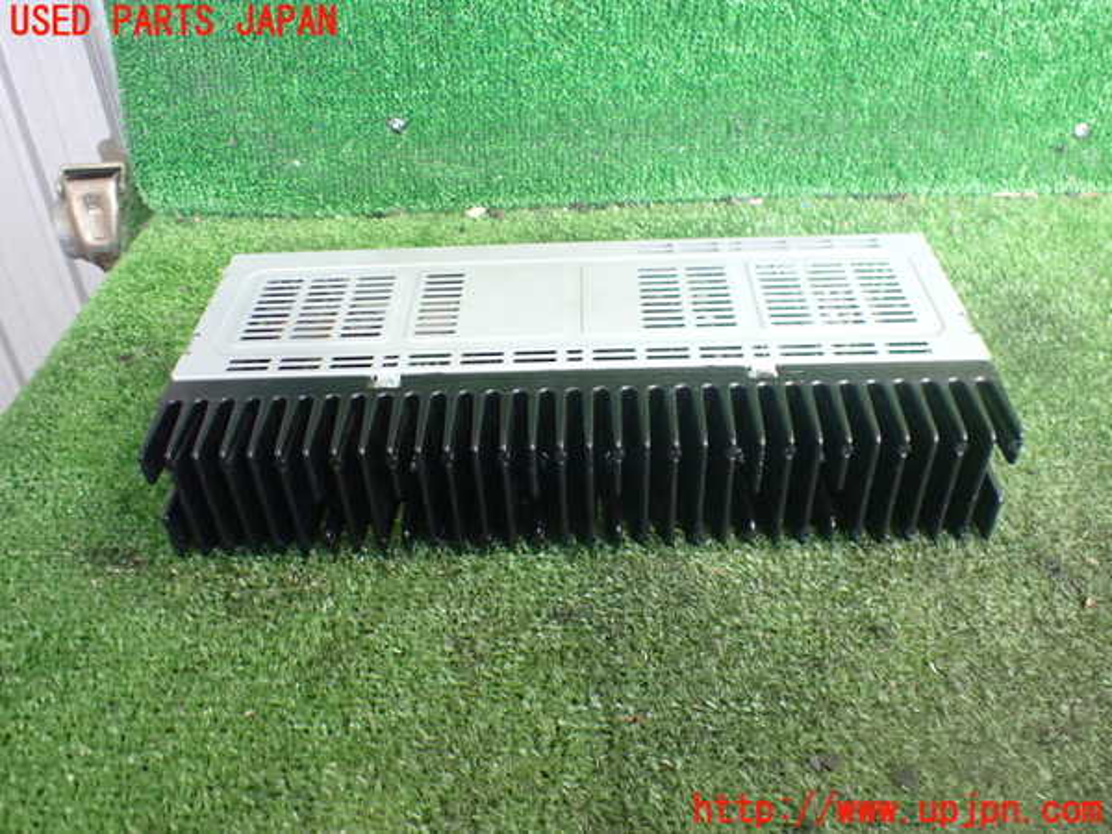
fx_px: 964
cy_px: 417
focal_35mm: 30
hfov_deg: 60.0
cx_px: 556
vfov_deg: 46.8
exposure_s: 1/50
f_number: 2.3
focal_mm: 5.4
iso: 800
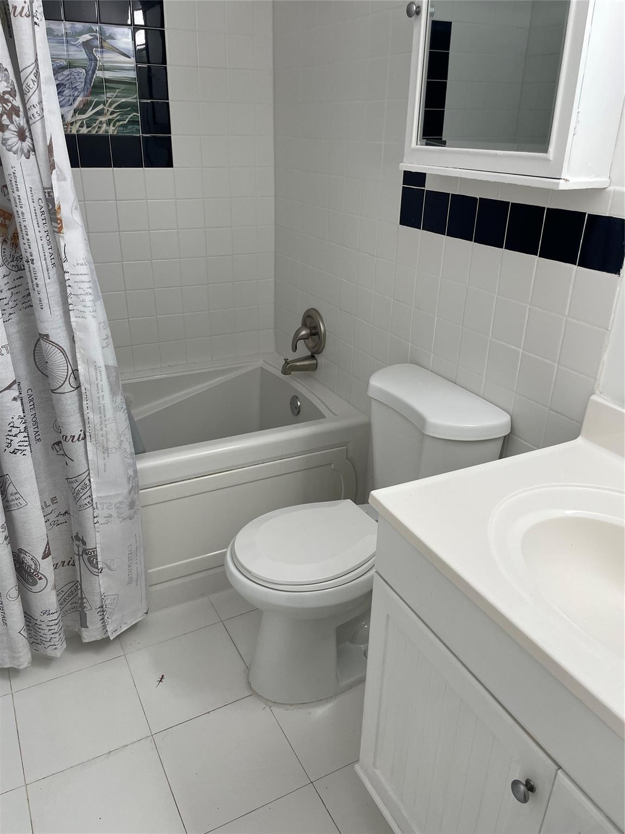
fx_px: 626
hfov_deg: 53.1
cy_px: 417
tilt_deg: -23.4
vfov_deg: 67.3
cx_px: 312
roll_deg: -1.1
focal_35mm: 26
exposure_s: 1/120
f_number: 1.6
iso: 80
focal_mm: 4.2
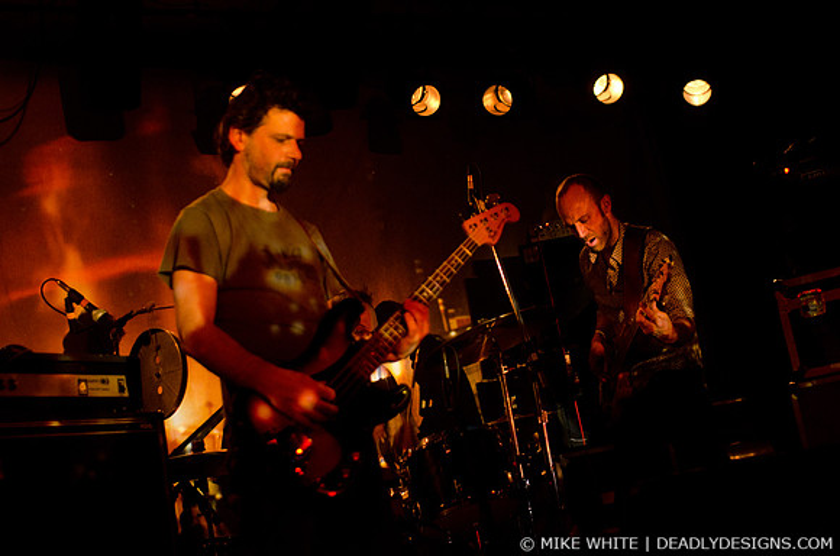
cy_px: 278
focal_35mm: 45
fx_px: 1048
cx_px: 420
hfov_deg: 43.7
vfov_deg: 29.7
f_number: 1.4
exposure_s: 1/60
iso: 2000
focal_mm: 30
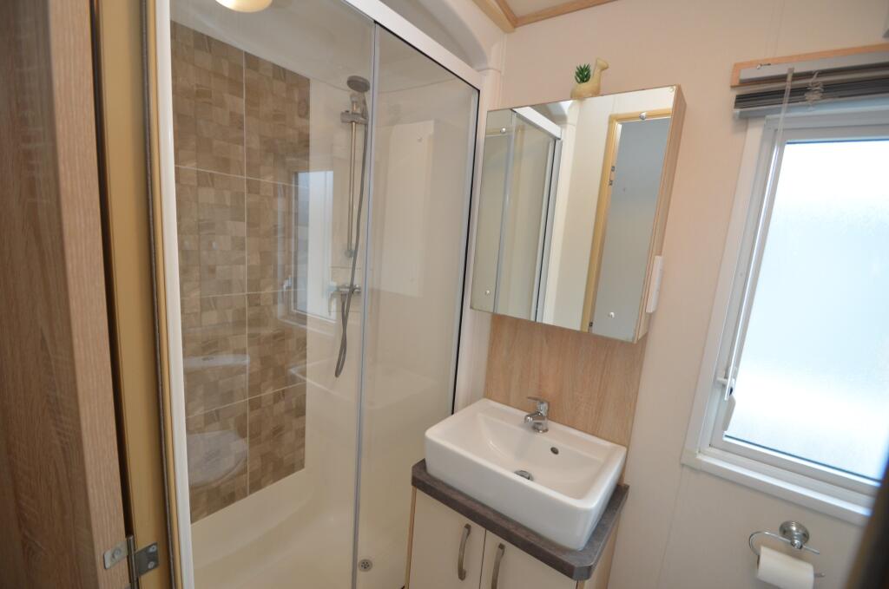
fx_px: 407
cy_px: 294
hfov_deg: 95.1
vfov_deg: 71.9
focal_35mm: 16
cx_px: 444
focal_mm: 11
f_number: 4.5
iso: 400
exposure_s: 1/80
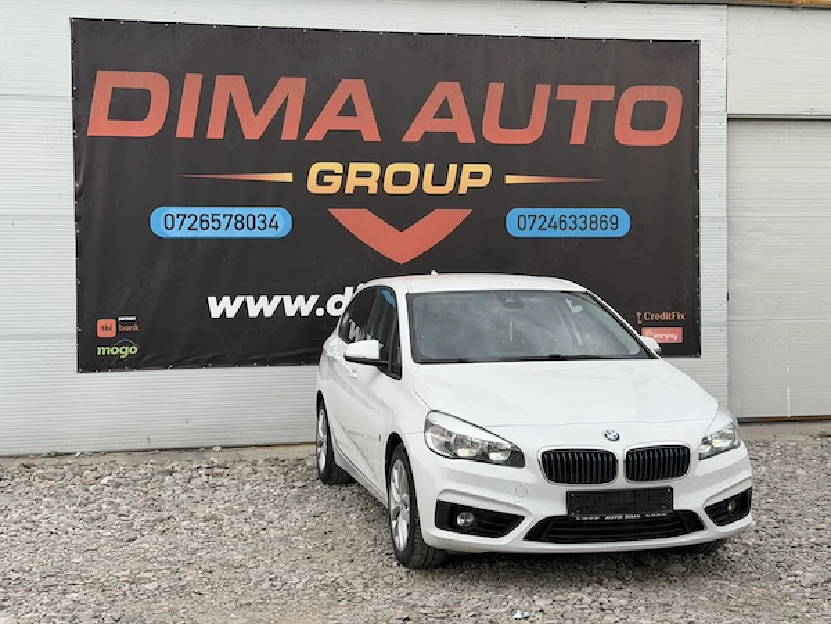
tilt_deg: -0.5
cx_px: 416
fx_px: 1152
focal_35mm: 48
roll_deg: +0.6
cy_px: 312
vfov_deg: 30.3
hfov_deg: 39.7
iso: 64
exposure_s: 1/1000
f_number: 1.78
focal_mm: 6.76
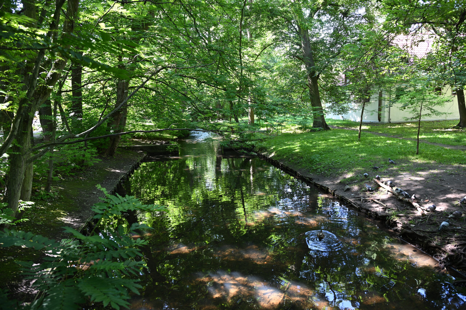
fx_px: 311
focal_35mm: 24
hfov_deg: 73.7
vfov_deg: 53.1
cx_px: 233
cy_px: 155
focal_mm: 24
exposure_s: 1/25
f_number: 4
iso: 160
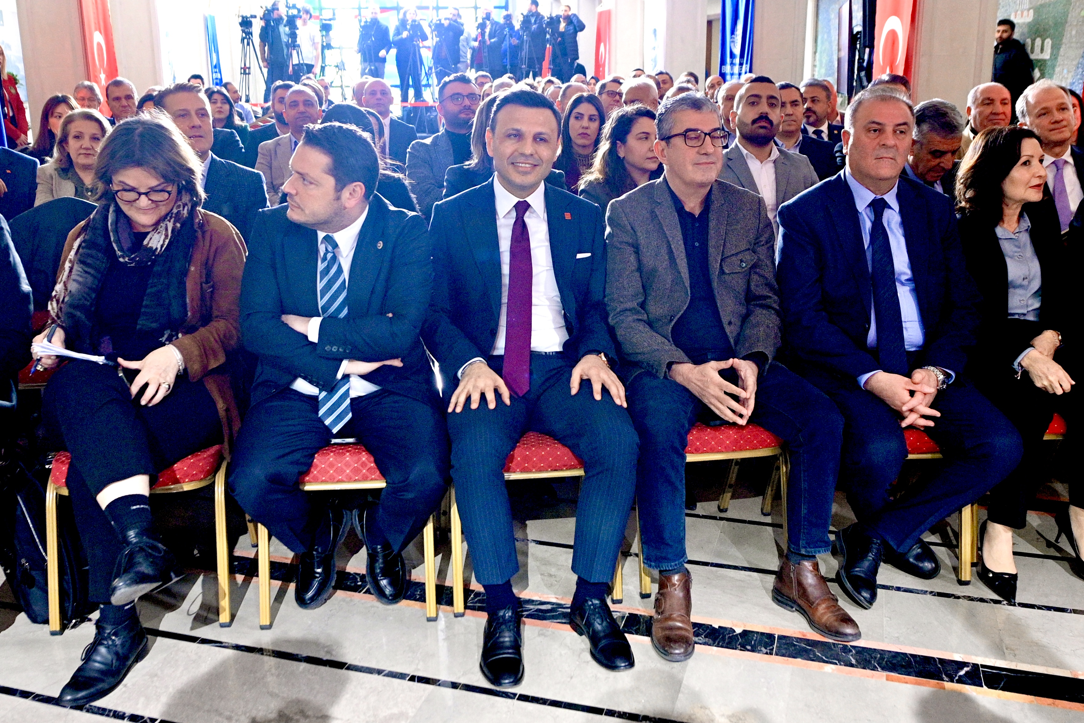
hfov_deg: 54.4
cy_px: 339
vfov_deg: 37.8
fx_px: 1054
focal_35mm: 35
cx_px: 525
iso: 5000
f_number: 4
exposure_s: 1/200
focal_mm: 22
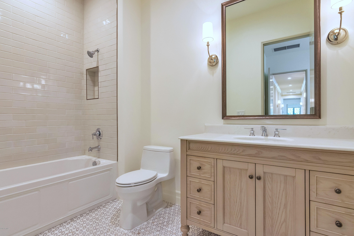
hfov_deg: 95.0
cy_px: 118
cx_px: 177
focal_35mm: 16
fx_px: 162
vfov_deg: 72.1
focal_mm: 11
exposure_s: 1/80
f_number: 5
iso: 1000
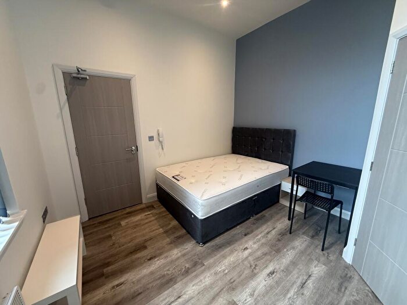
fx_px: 165
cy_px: 152
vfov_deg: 85.7
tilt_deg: -9.9
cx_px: 204
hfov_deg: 102.1
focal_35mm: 14
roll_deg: +1.5
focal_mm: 2.22
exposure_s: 1/99
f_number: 2.2
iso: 200
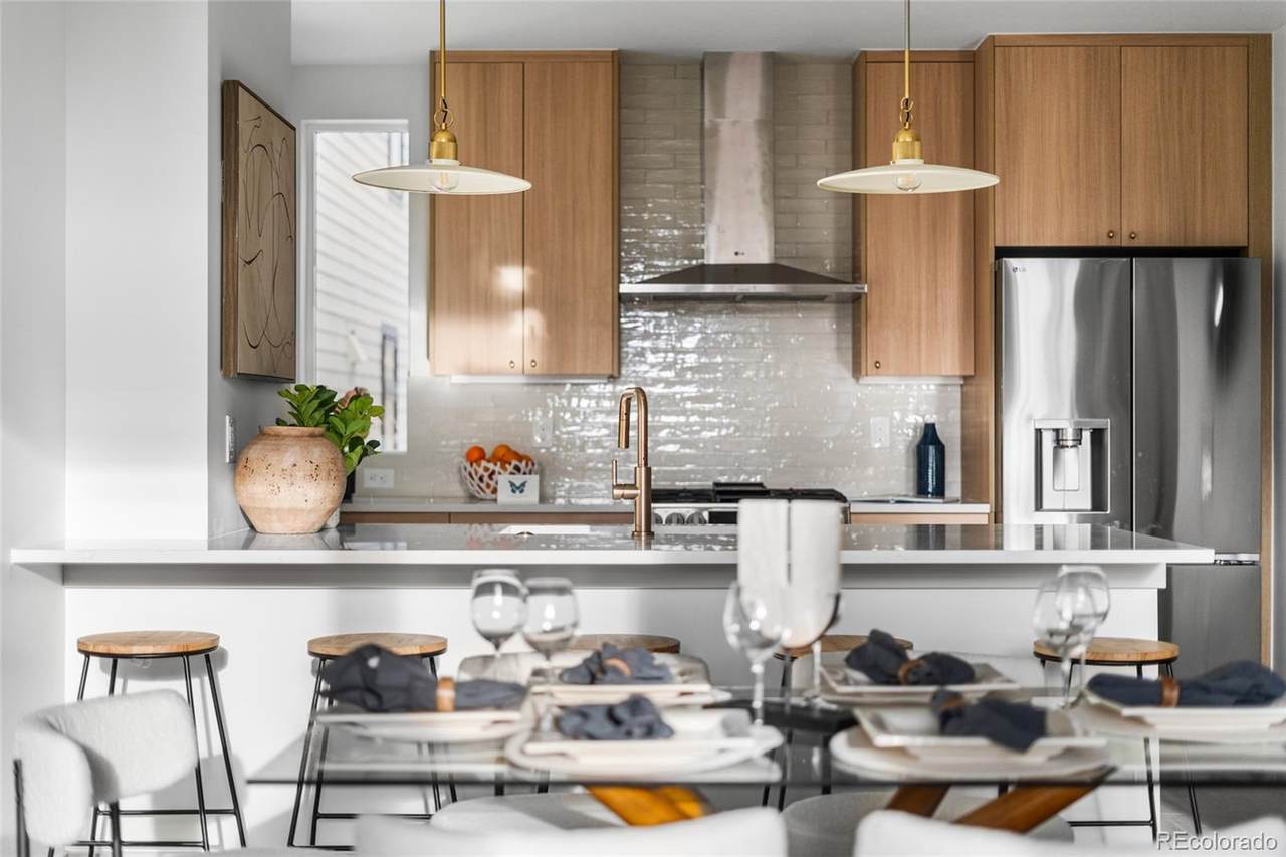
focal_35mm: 50
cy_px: 428
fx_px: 1786
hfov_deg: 39.6
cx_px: 643
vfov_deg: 27.0
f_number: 1.8
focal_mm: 50
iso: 500
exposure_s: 1/160
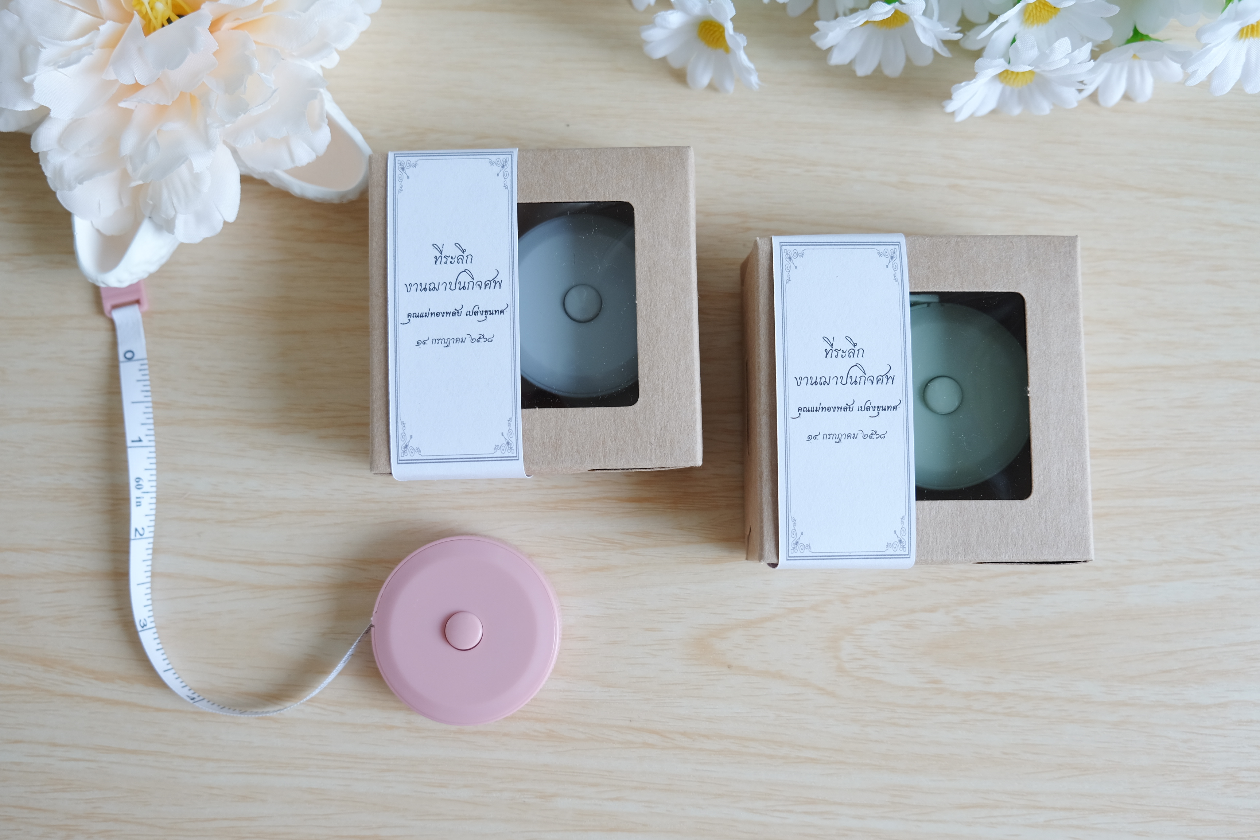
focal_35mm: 29
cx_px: 630
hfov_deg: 63.7
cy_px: 420
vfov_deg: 45.0
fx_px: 1015
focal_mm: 19.6
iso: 200
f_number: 2.8
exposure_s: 1/50
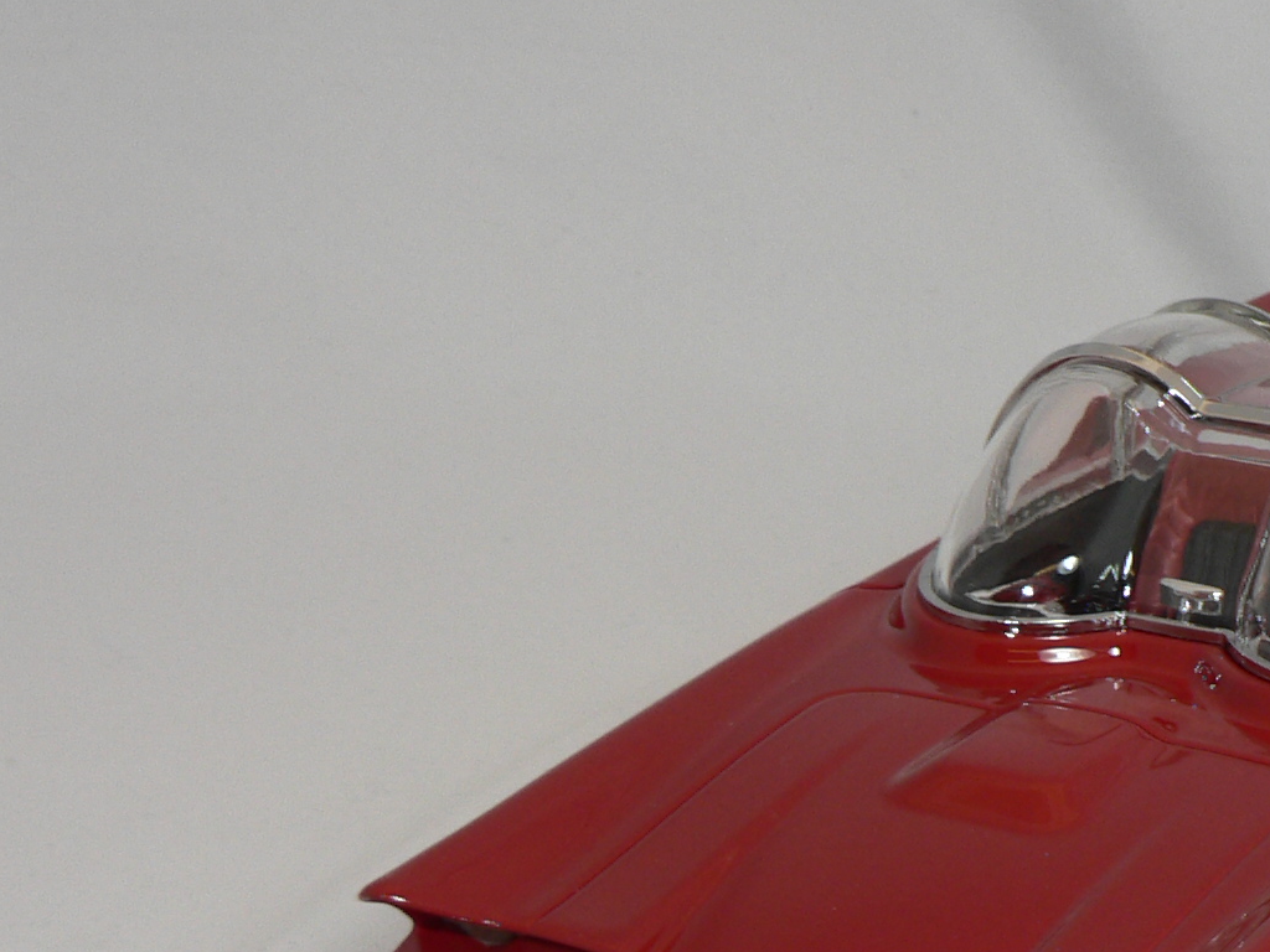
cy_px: 811
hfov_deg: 15.5
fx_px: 4586
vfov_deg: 11.8
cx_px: 1248
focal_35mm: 125
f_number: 2.8
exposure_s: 1/60
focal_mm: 8.3
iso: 80
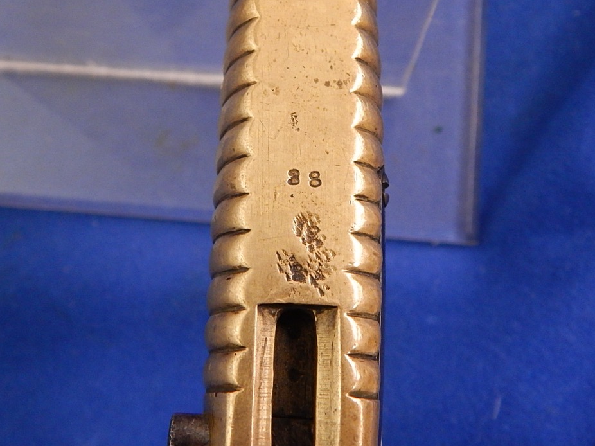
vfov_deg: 30.6
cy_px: 150
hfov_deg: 40.4
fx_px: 808
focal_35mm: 47
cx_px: 278
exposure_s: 1/25
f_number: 3.3
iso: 400
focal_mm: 6.1
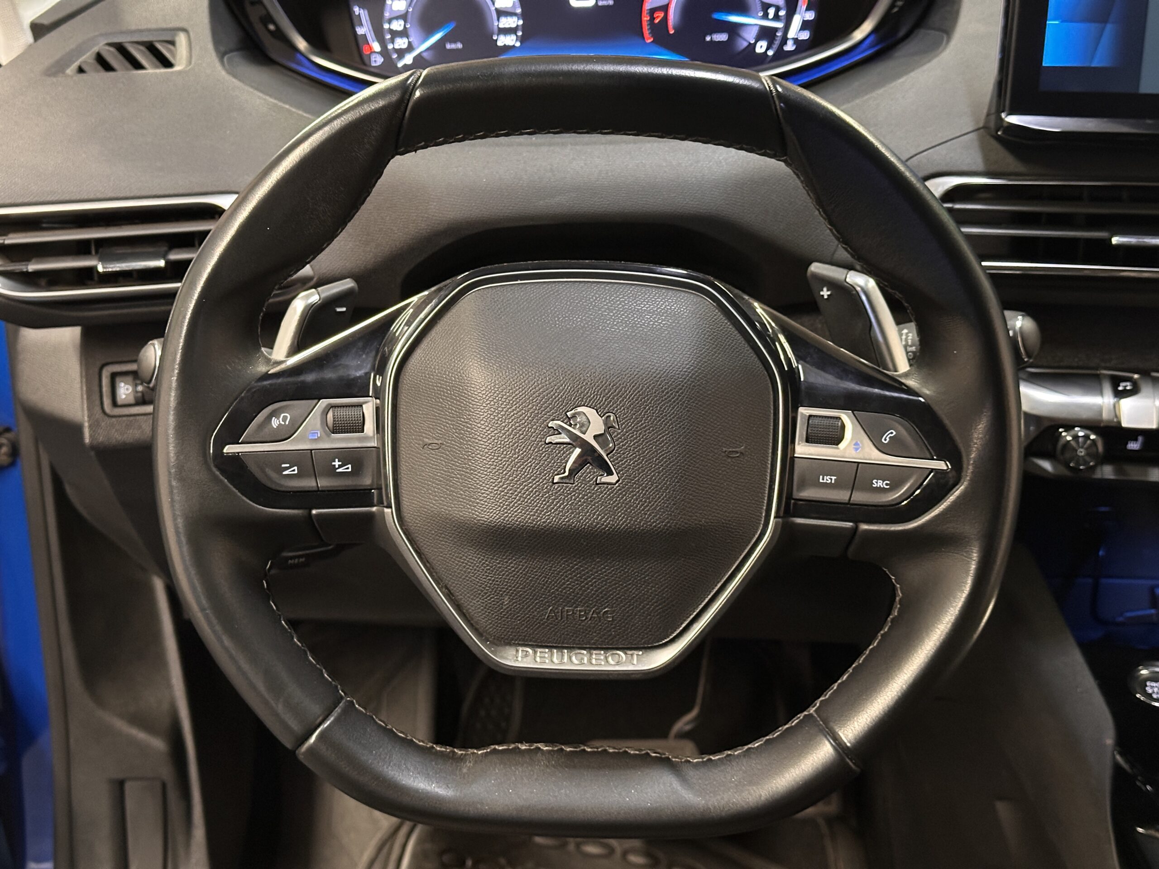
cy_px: 434
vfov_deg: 30.3
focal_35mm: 48
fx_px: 1607
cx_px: 580
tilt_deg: -24.7
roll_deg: +1.8
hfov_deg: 39.7
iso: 500
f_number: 1.78
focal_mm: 6.86
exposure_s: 1/25
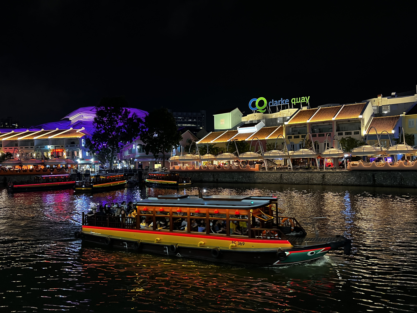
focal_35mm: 26
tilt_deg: -1.1
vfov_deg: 53.1
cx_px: 208
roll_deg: +1.5
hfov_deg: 67.3
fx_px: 313
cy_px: 156
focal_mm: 5.7
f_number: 1.5
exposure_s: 1/33
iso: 500
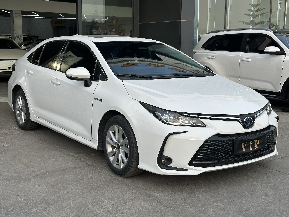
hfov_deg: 39.7
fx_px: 401
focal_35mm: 48
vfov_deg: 30.3
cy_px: 108
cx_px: 144
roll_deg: -0.6
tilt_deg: -9.1
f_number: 1.78
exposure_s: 1/1095
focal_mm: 6.86
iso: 64
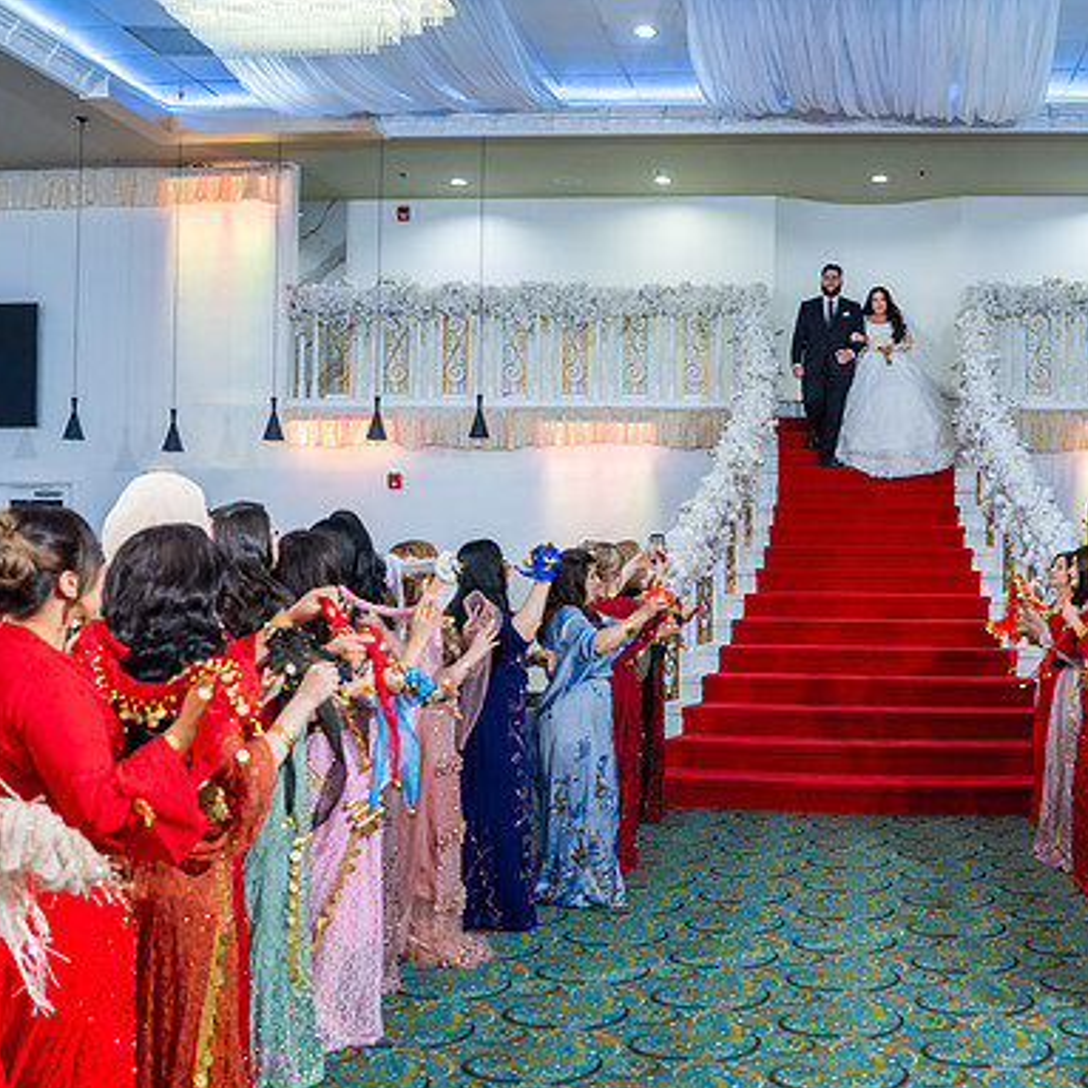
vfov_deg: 46.0
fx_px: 1280
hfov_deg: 44.7
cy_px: 547
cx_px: 801
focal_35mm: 36
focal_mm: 28
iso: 800
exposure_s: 1/160
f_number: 2.8
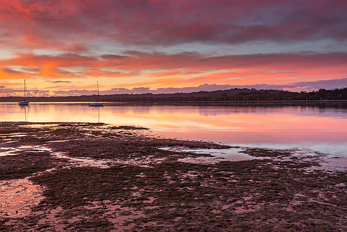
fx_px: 372
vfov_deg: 34.6
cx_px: 174
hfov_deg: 50.0
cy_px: 116
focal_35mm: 39
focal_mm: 25
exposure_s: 1/1.25
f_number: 7.1
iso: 200
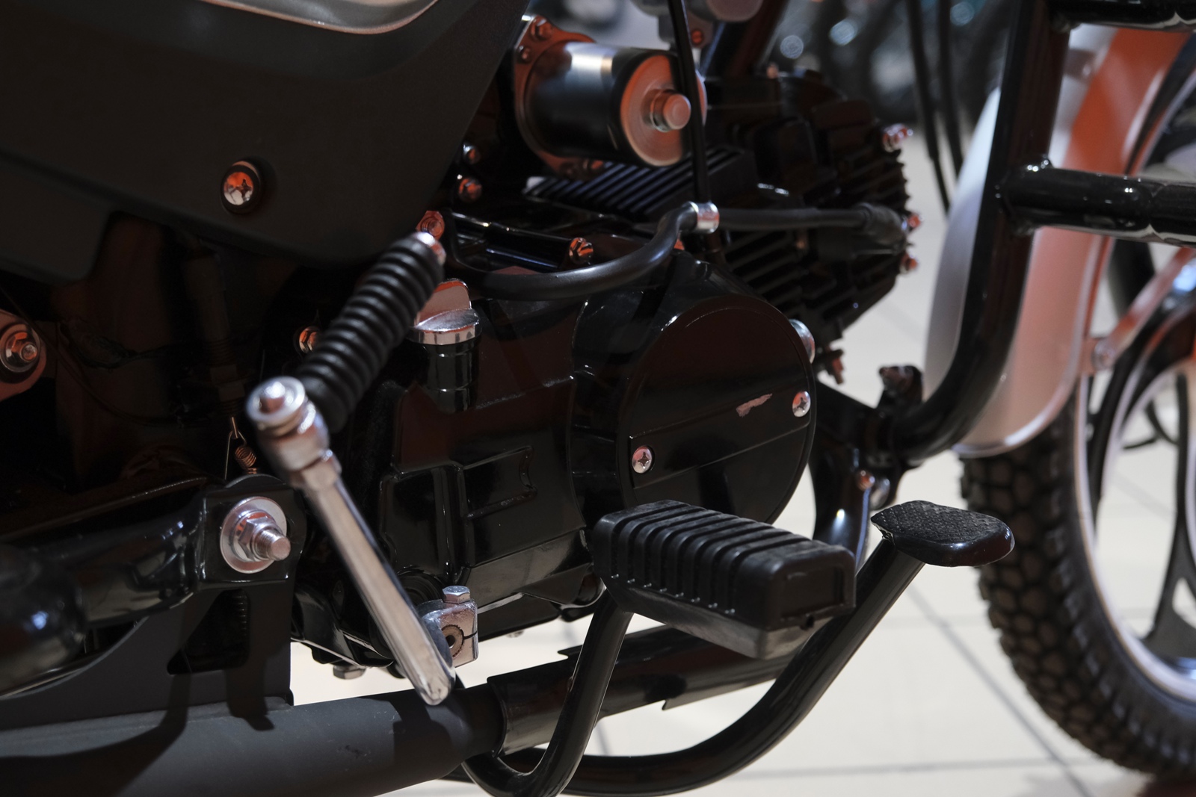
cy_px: 398
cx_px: 598
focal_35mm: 59
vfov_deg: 23.0
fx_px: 1960
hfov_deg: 33.9
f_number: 4
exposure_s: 1/100
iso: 1600
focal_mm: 39.3
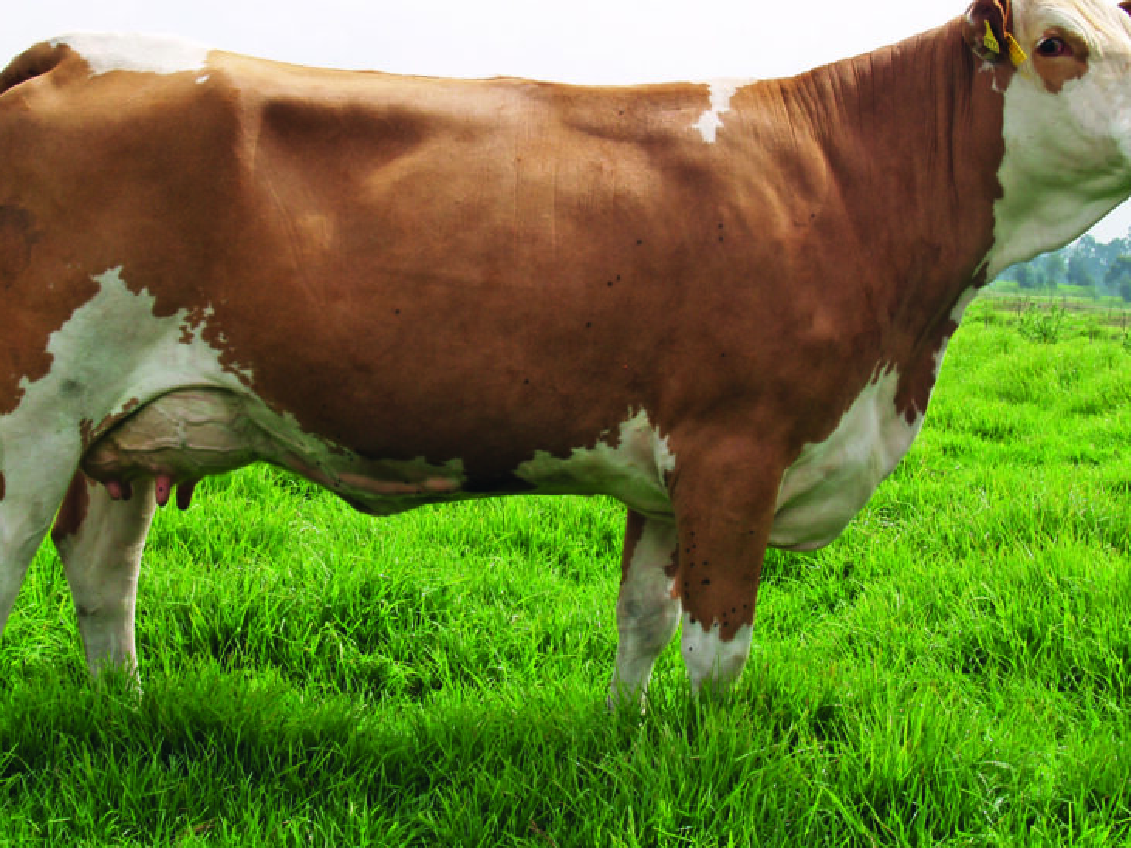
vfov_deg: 18.9
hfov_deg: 25.0
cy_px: 375
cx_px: 529
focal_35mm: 78
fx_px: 2548
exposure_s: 1/160
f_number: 7.1
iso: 100
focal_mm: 25
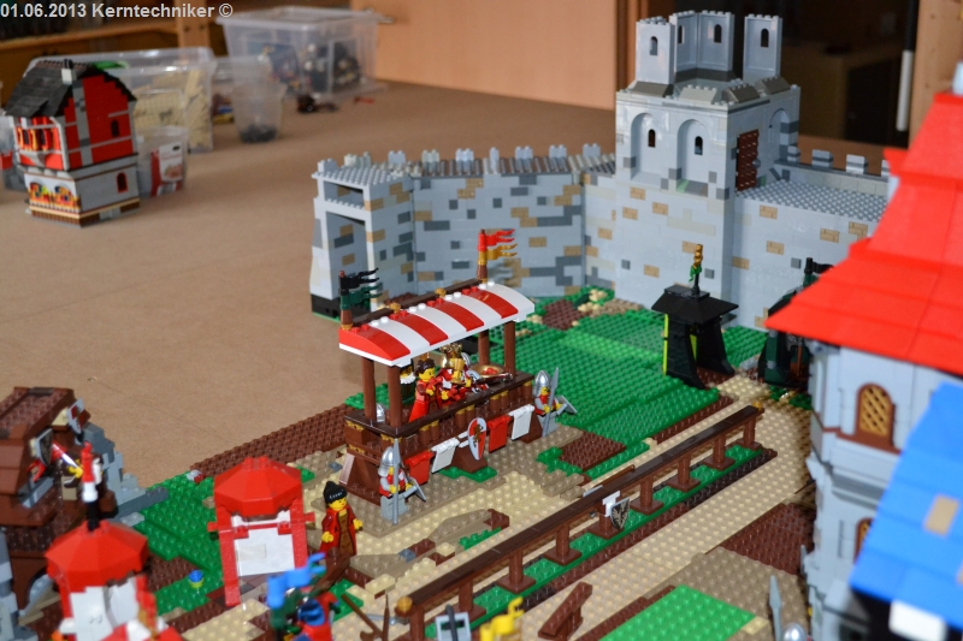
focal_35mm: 48
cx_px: 482
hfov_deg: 41.1
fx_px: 1284
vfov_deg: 28.1
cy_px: 320
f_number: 4.8
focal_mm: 32
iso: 2200
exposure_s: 1/60
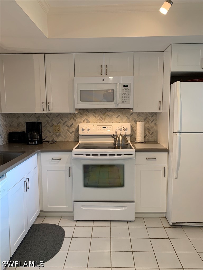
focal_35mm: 26
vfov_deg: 67.3
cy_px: 135
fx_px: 203
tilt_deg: -6.5
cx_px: 102
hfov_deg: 53.1
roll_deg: -0.8
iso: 125
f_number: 1.8
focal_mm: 4.25
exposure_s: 1/60
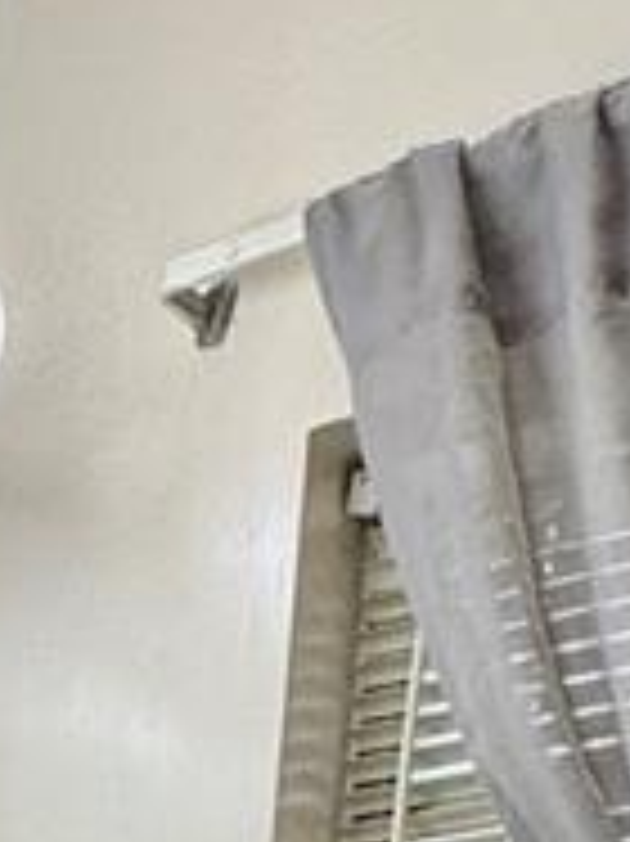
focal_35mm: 90
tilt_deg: -9.4
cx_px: -400
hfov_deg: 14.9
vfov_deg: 15.9
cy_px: 1783
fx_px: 2186
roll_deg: -2.8
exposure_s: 1/120
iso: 125
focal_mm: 2.22
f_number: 2.2
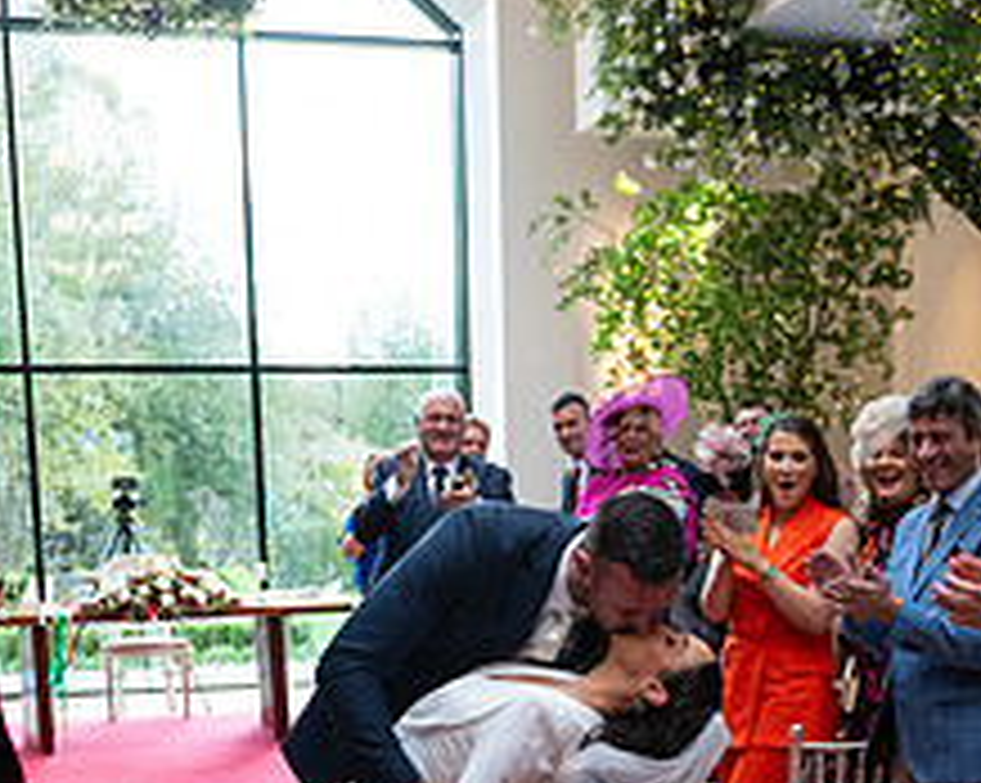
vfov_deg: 24.2
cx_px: 634
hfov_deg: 31.3
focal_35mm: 60
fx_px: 1740
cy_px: 785
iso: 800
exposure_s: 1/160
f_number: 3.5
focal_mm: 24
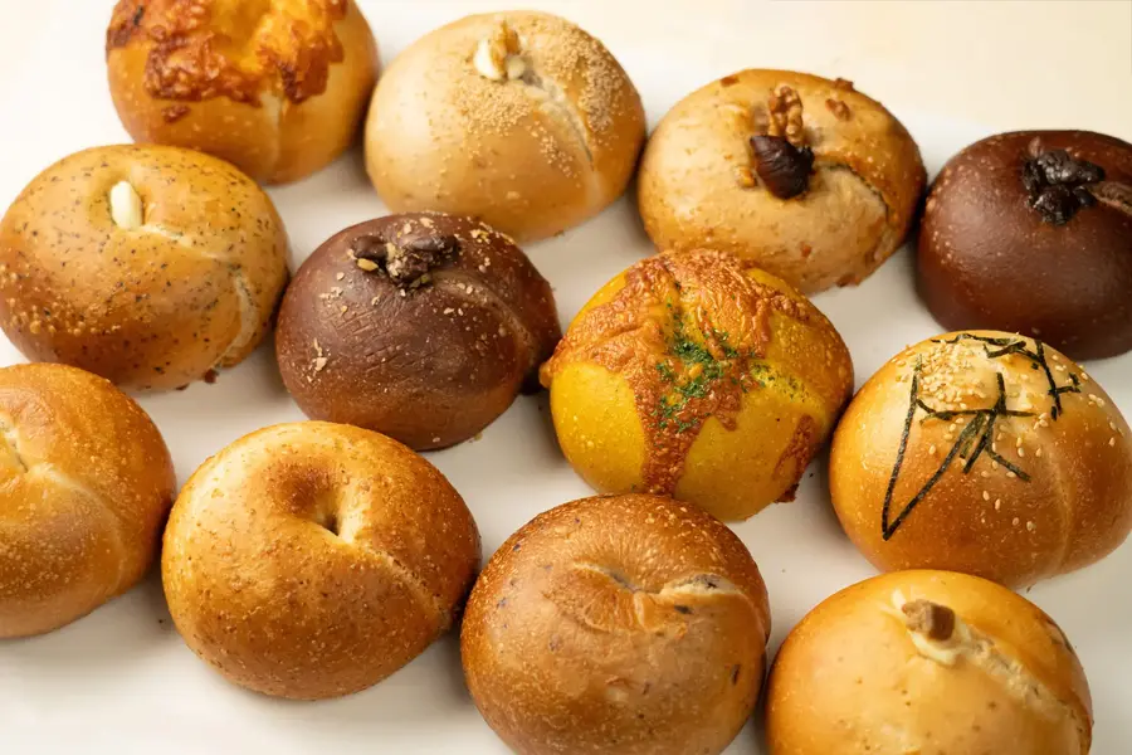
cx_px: 566
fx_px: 2641
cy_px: 378
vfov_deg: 16.3
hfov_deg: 24.2
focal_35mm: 84
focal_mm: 56
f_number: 4
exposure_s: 1/200
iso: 1250
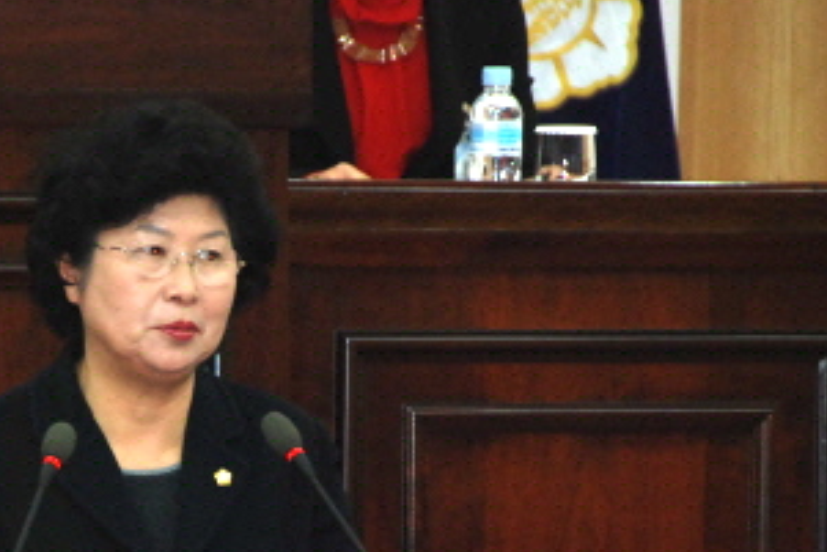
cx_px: 209
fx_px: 9721
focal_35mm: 423
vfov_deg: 3.3
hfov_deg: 4.9
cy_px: 437
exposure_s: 1/60
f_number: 5.6
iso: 800
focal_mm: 170
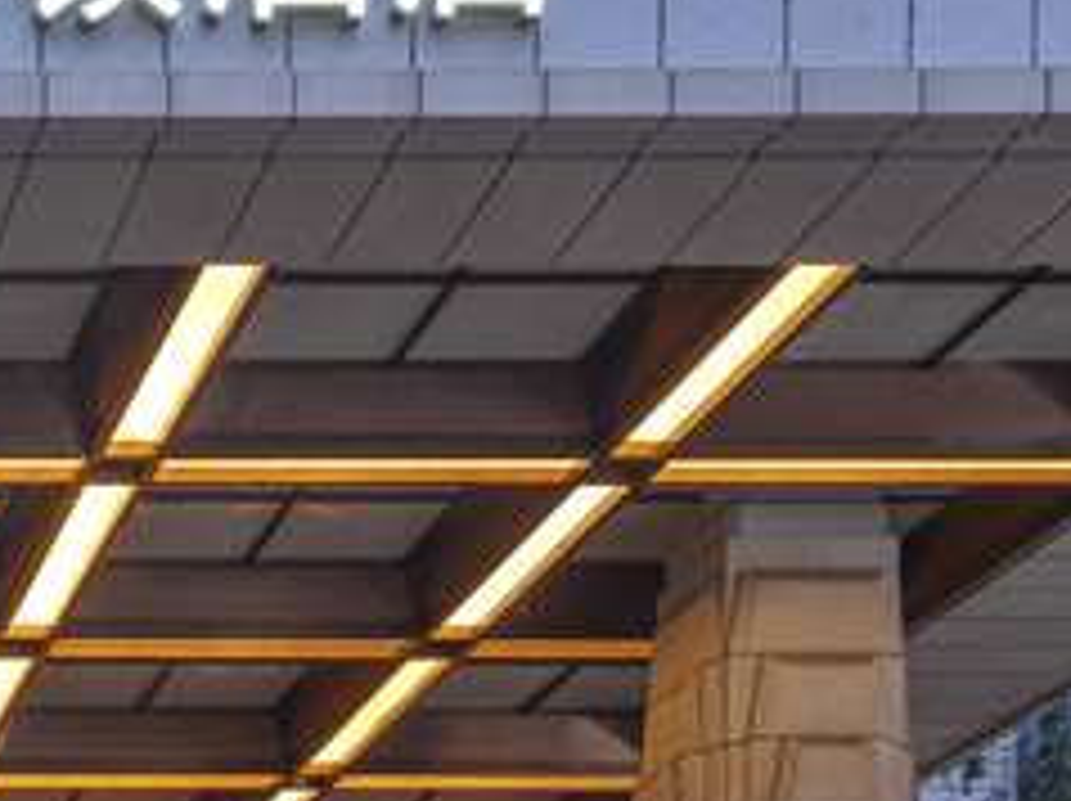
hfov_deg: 21.4
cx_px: -360
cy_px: 268
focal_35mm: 82
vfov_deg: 17.9
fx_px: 2534
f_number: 13
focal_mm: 17
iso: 200
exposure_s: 4
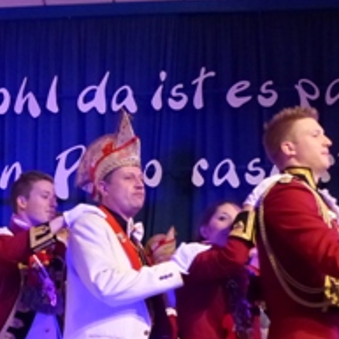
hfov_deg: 22.8
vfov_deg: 22.7
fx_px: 820
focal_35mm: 74
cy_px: 313
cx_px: 39
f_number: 2.8
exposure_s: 1/50
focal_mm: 5.6
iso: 800
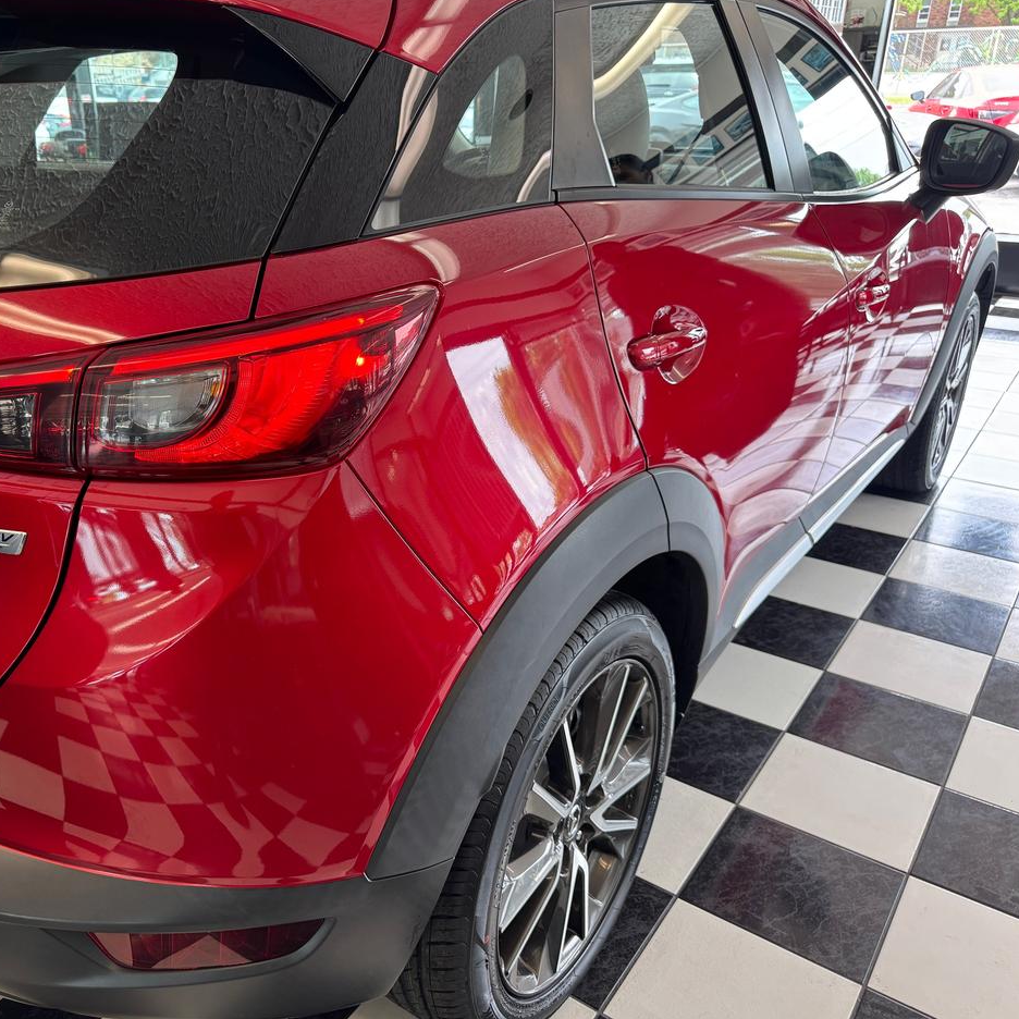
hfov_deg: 54.4
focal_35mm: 29
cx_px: 333
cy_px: 515
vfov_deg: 55.6
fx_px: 966
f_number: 1.78
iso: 125
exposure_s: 1/120
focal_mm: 6.76
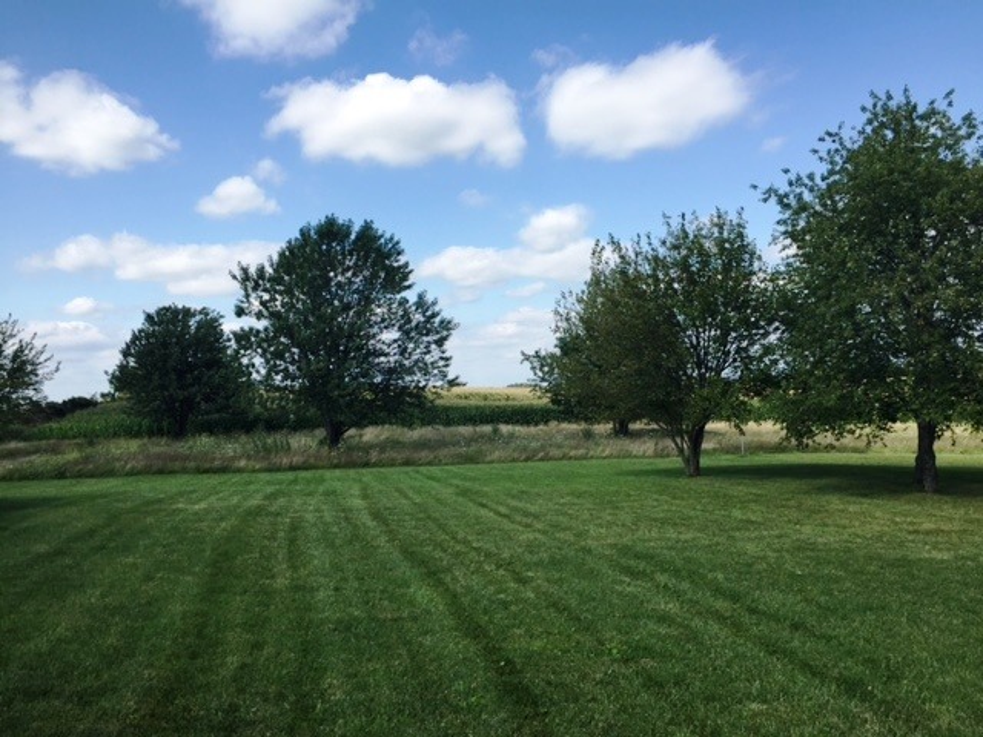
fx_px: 824
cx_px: 492
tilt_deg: +2.9
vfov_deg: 48.2
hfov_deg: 61.7
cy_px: 368
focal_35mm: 29
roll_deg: +0.9
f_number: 2.2
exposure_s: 1/1582
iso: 32
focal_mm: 4.15
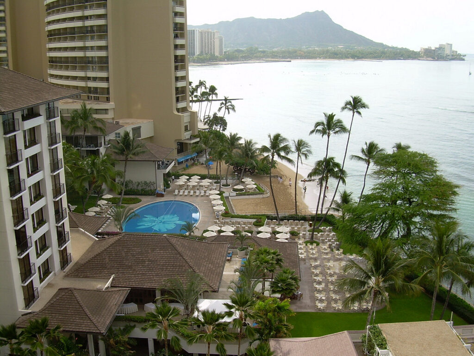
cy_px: 178
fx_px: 520
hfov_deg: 49.0
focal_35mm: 38
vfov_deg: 37.7
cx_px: 237
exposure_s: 1/210
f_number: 4.6
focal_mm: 6.3
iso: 50
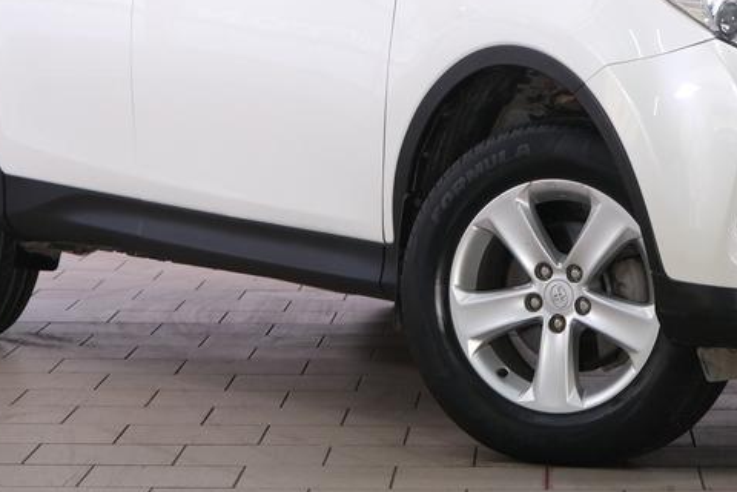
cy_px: -94
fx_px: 3582
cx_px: 579
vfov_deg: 7.8
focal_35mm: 175
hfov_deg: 11.7
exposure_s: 1/140
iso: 640
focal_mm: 46.6
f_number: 4
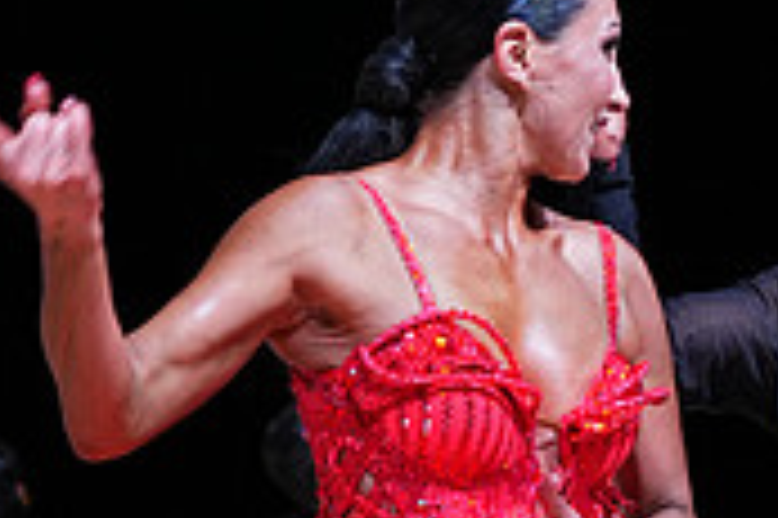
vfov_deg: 4.9
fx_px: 6002
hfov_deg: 7.4
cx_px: 803
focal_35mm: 278
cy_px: 766
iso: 1600
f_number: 4
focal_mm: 83
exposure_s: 1/500
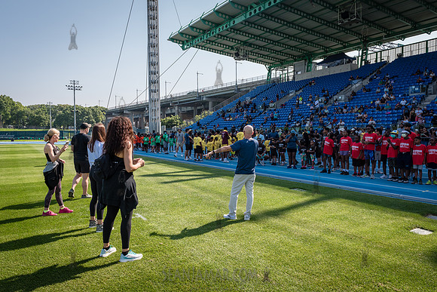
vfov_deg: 50.0
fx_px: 313
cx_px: 209
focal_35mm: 26
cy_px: 146
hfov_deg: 69.8
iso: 400
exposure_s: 1/1000
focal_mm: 24
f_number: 5.6
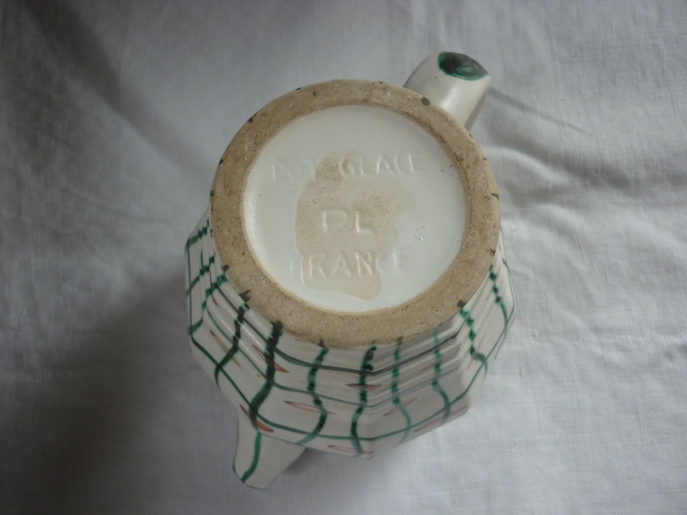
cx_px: 344
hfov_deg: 55.4
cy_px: 258
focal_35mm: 33
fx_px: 655
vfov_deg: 42.9
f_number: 2.8
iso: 200
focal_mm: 5.5
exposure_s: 1/30
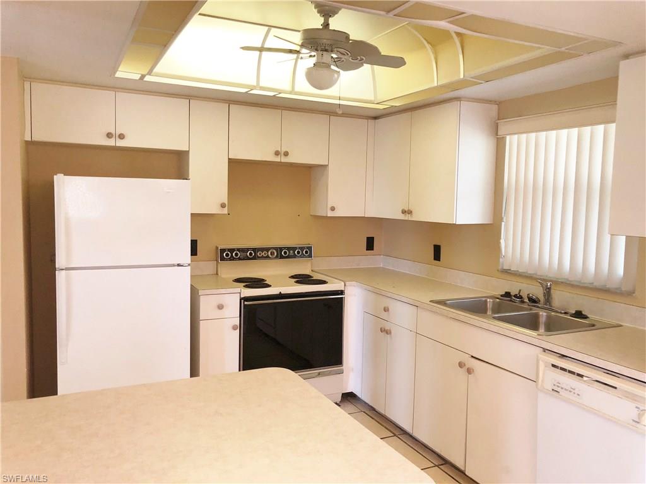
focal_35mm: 28
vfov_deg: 49.7
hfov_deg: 63.4
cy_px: 242
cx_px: 323
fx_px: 523
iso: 64
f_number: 1.8
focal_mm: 4
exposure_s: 1/120
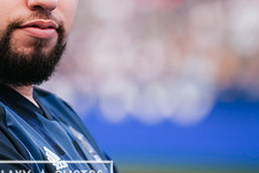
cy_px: 9
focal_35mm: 372
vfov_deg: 3.7
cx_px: 34
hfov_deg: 5.5
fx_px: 2676
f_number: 2.8
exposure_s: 1/500
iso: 250
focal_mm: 150
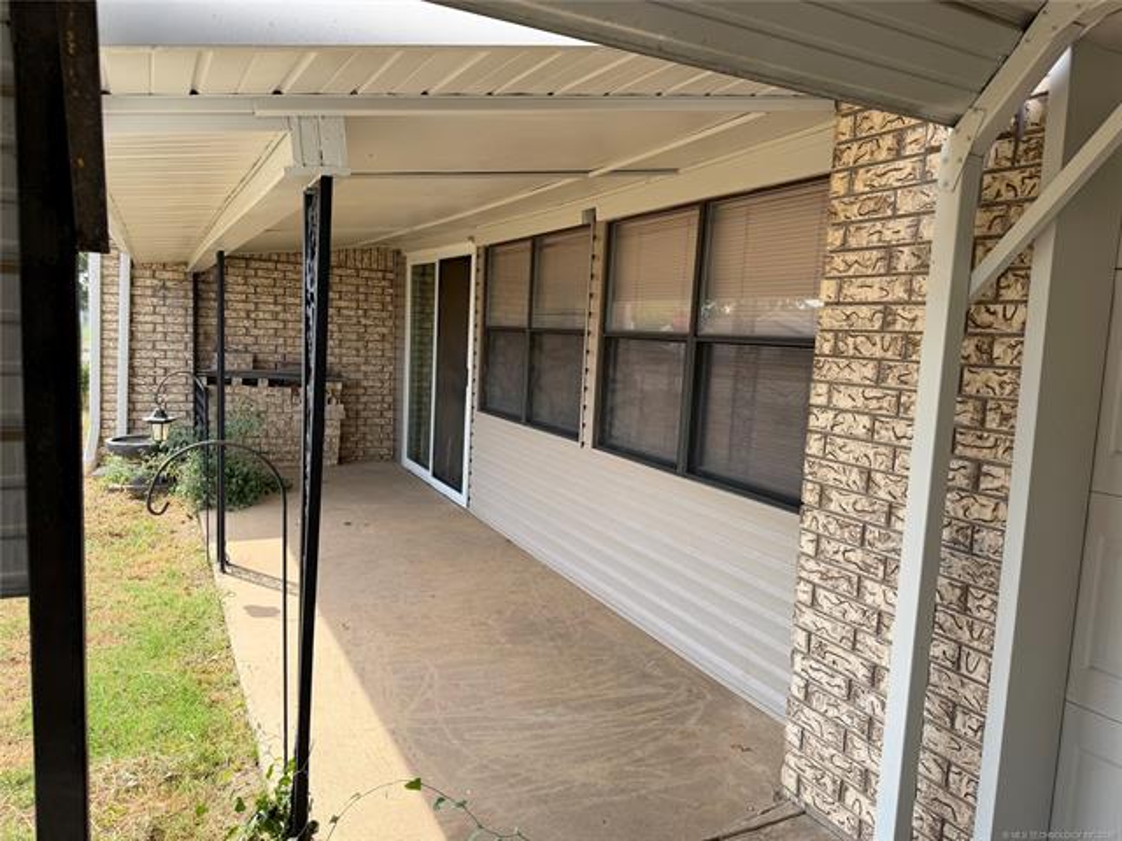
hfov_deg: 71.6
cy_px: 420
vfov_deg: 56.8
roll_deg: -3.4
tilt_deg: -6.9
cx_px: 561
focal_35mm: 24
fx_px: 778
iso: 80
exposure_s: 1/1139
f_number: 1.78
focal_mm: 6.76
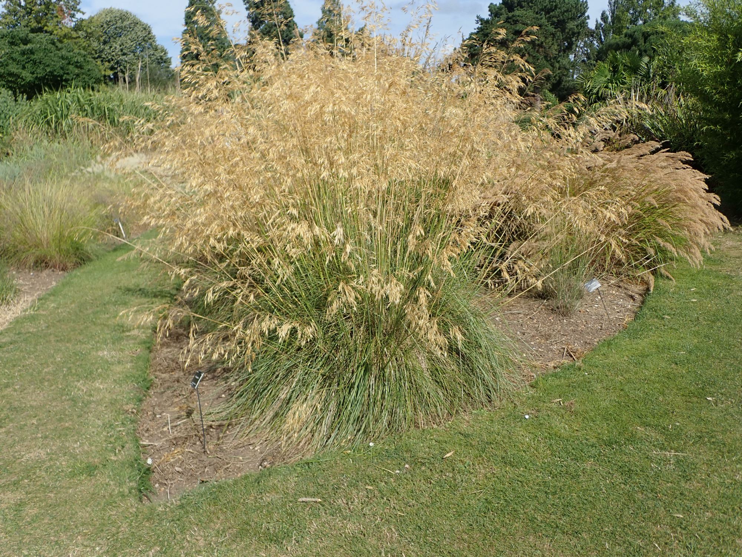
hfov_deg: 60.0
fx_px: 643
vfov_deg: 46.8
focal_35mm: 30
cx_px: 371
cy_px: 278
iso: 100
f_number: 9
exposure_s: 1/160
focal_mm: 5.5
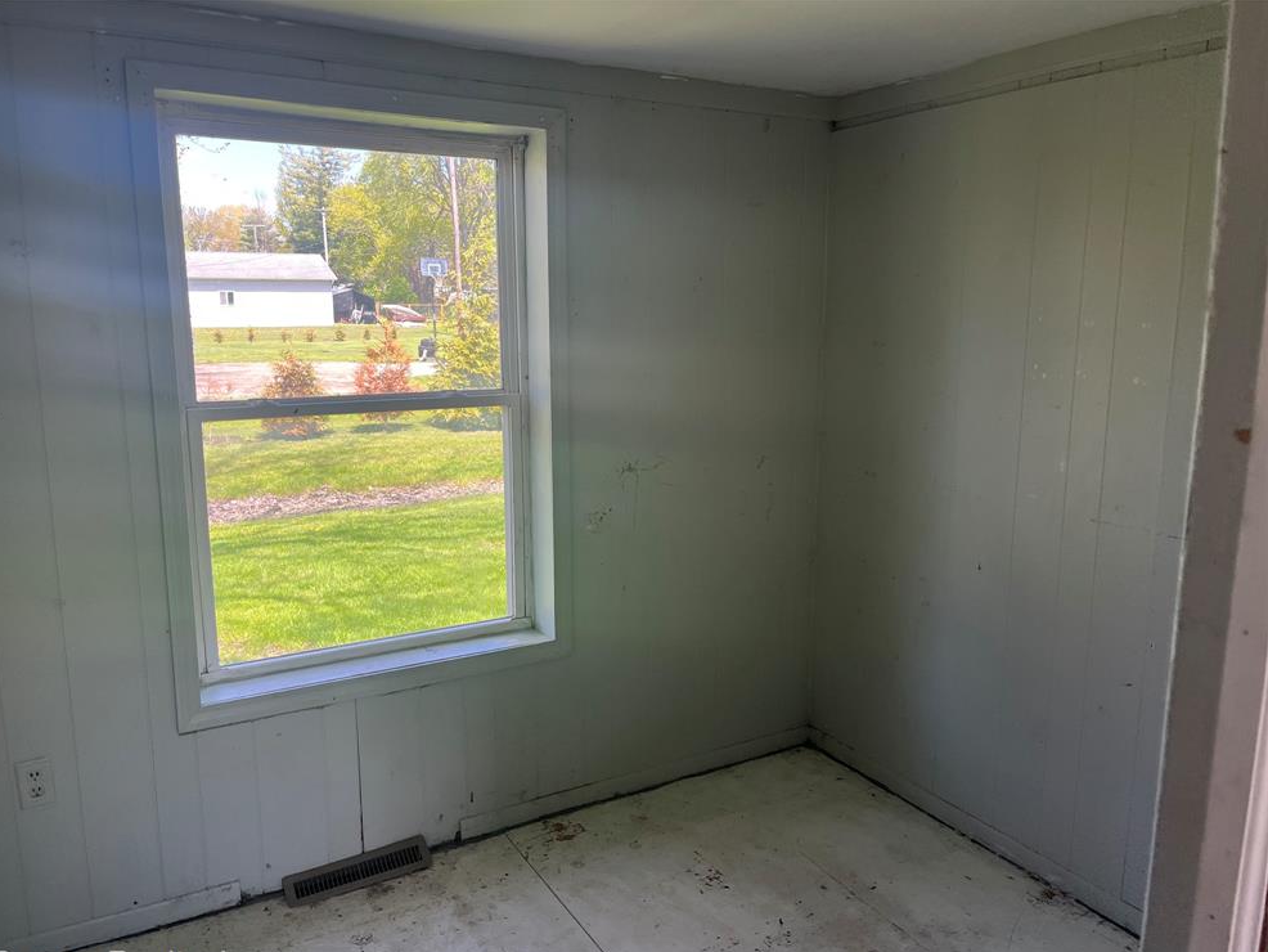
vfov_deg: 51.4
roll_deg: +0.0
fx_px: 989
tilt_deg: -15.1
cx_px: 611
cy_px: 493
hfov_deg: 65.3
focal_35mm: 27
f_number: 1.6
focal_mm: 5.1
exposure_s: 1/193
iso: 40
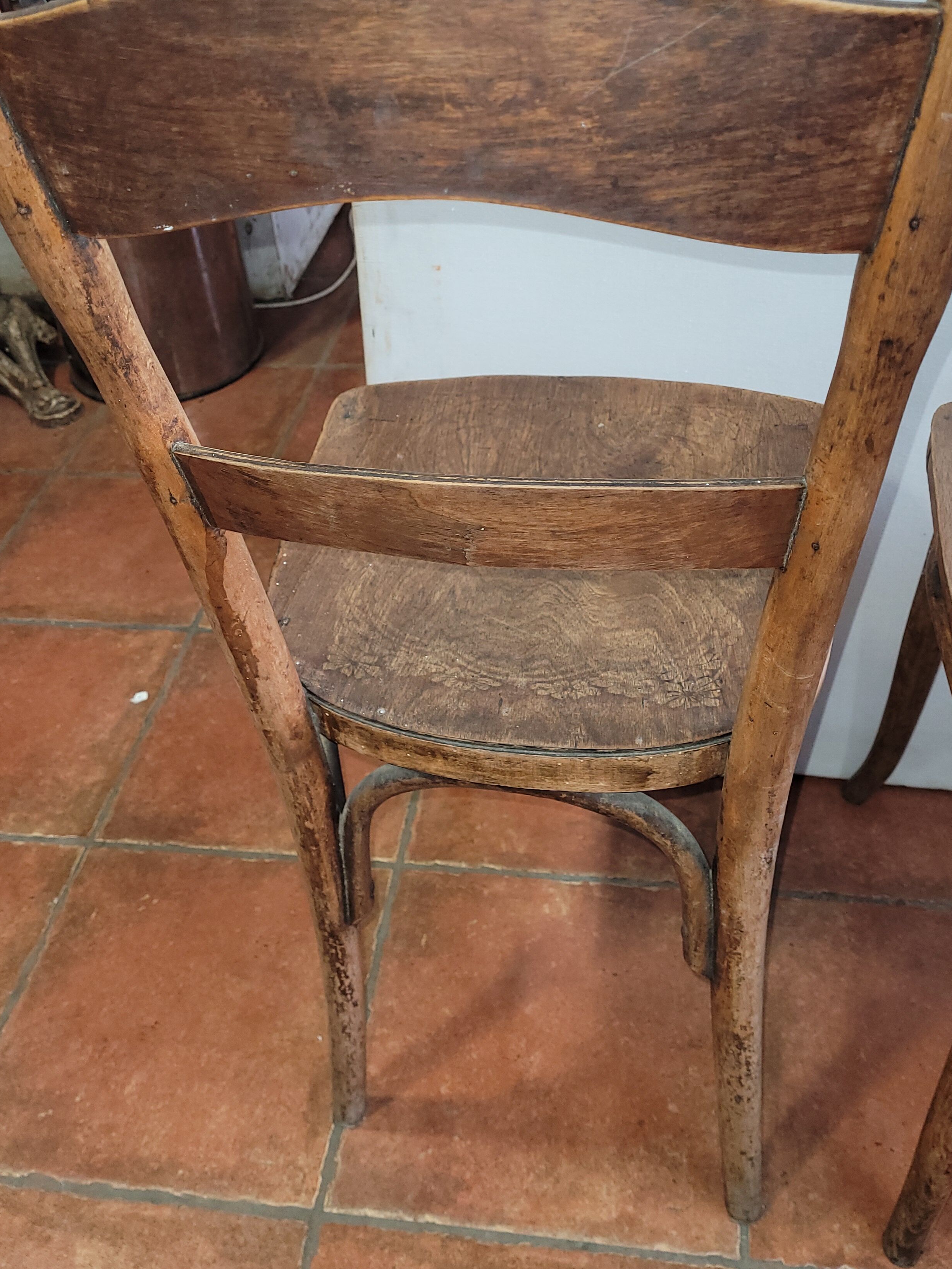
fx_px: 1173
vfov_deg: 56.6
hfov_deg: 44.2
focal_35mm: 32
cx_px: 483
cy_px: 553
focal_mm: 5.4
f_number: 1.8
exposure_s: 1/25
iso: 100
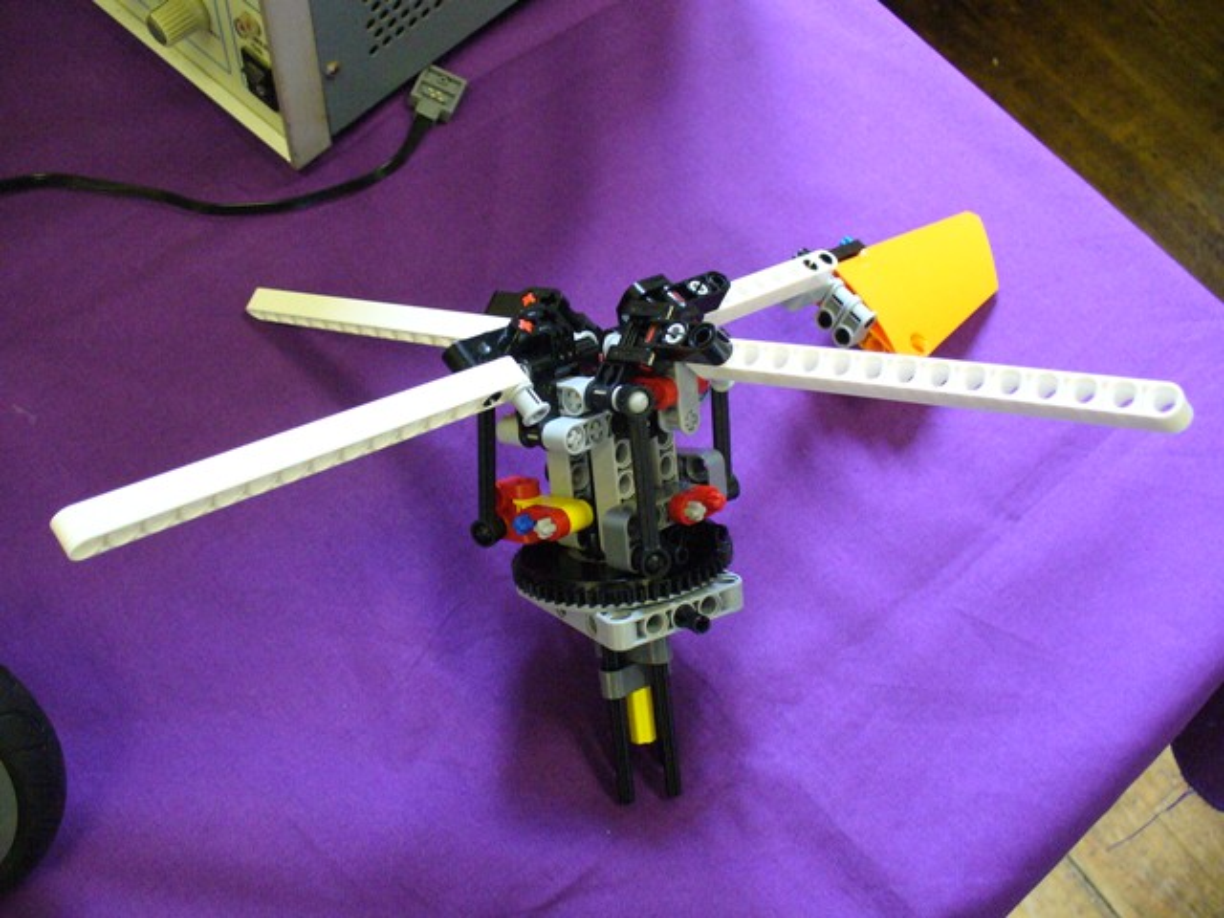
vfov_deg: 38.7
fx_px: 1308
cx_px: 612
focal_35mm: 37
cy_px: 459
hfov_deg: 50.1
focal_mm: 6.1
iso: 400
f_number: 2.8
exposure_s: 1/30
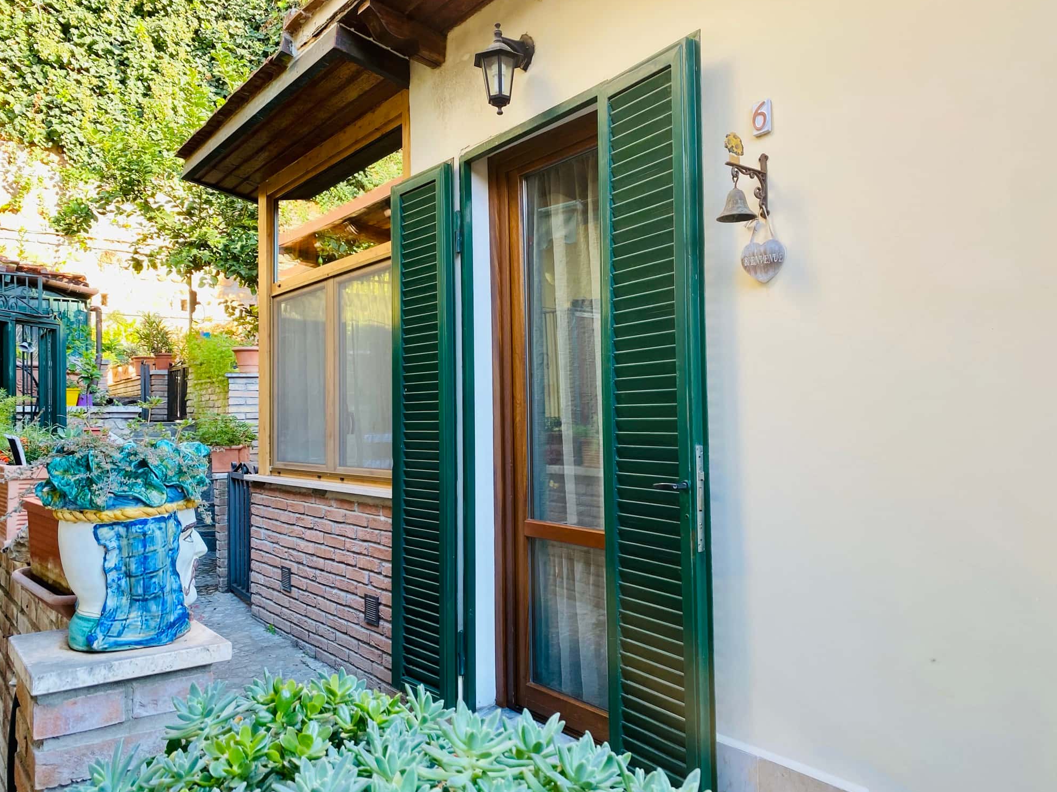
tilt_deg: +2.3
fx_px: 824
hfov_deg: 65.3
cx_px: 543
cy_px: 396
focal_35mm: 27
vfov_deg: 51.4
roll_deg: -0.7
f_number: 1.8
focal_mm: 4.25
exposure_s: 1/122
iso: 40
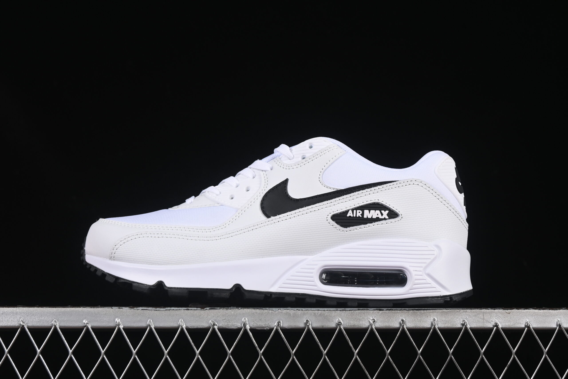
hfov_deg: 27.0
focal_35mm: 75
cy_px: 190
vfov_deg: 18.2
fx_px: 1183
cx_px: 284
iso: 160
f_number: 8
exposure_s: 1/100
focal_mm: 50
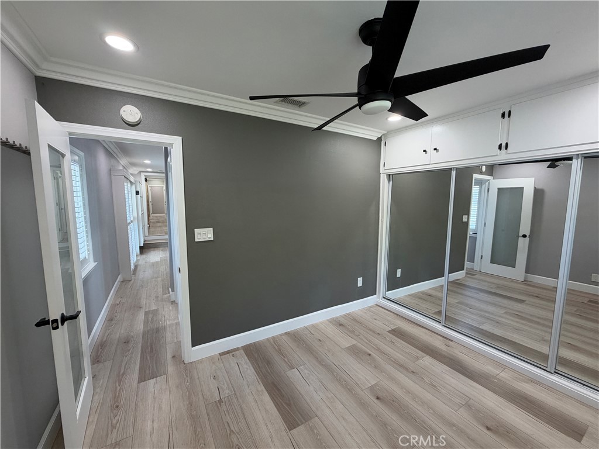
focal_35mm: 14
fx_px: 242
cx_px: 300
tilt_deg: -5.4
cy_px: 224
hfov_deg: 102.1
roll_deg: -0.1
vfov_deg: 85.7
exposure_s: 1/120
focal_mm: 2.22
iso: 200
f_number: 2.2
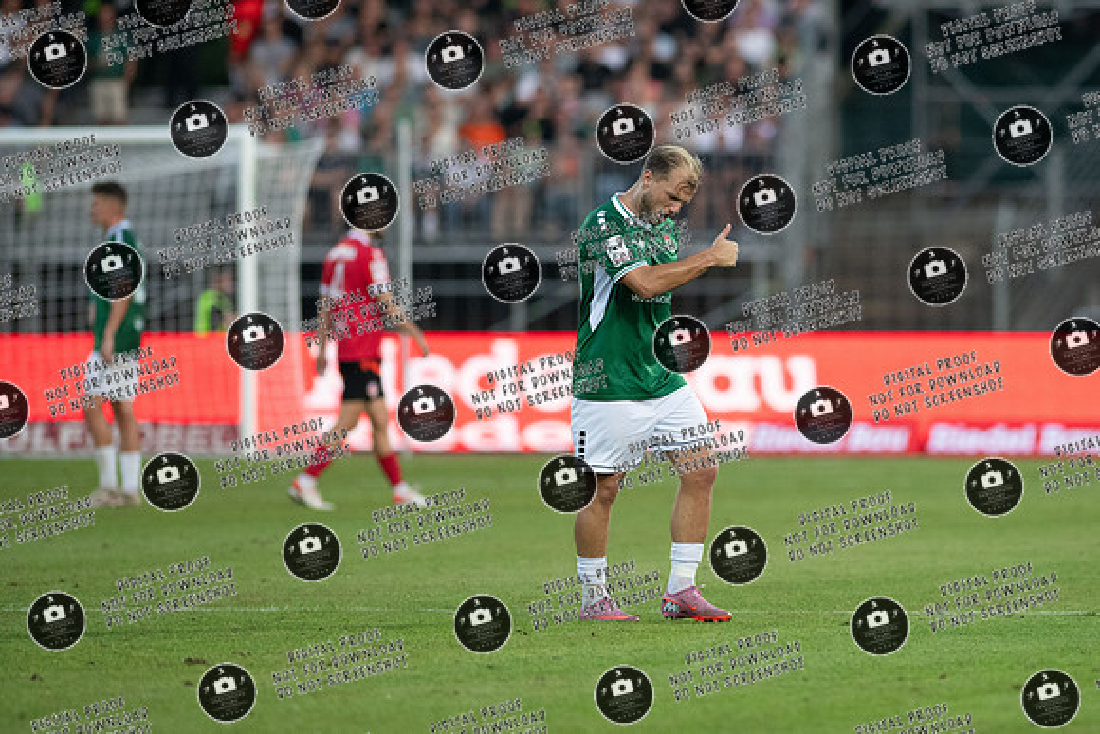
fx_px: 14145
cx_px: 849
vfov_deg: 3.0
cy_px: 295
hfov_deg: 4.5
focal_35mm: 463
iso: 2200
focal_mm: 300
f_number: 3.2
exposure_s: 1/1600
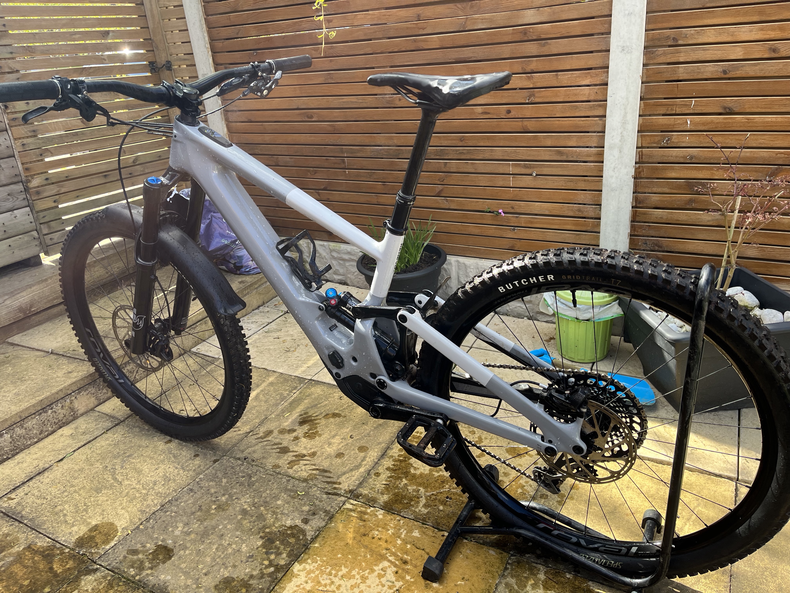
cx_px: 395
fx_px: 593
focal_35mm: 26
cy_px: 296
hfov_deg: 67.3
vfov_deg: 53.1
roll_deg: +6.3
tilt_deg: -22.8
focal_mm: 5.1
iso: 50
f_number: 1.6
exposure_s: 1/389
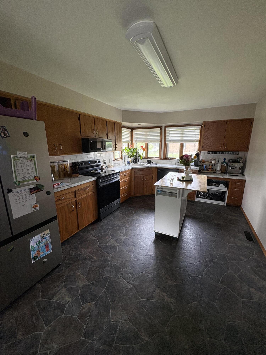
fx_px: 143
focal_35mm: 14
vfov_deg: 102.1
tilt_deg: -12.8
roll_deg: -0.3
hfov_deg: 85.7
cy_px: 178
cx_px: 133
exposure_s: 1/60
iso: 250
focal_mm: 2.22
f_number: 2.2
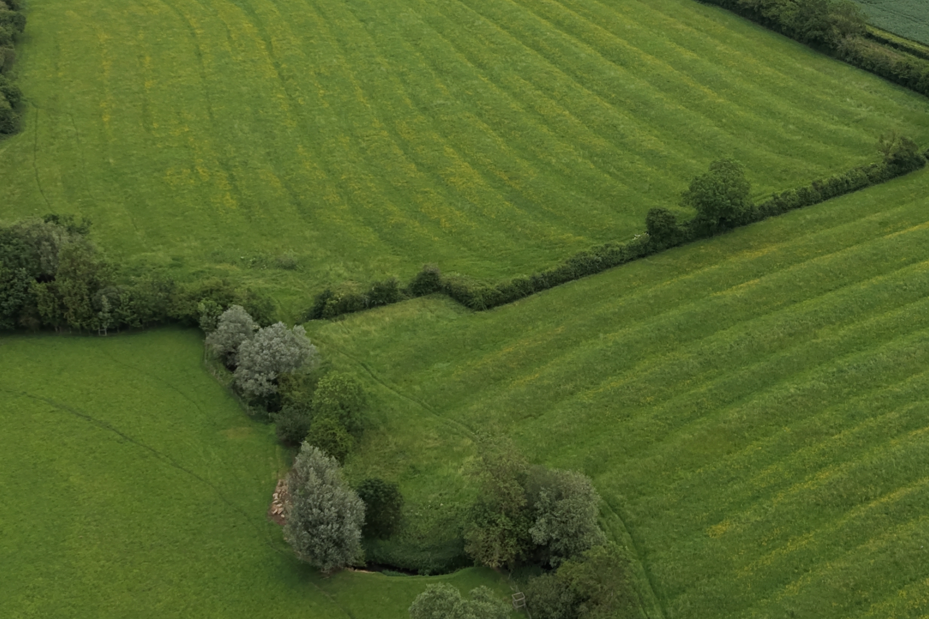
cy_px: 373
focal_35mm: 66
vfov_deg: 20.6
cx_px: 730
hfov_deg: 29.9
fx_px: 1703
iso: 170
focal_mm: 8.67
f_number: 1.8
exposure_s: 1/2000
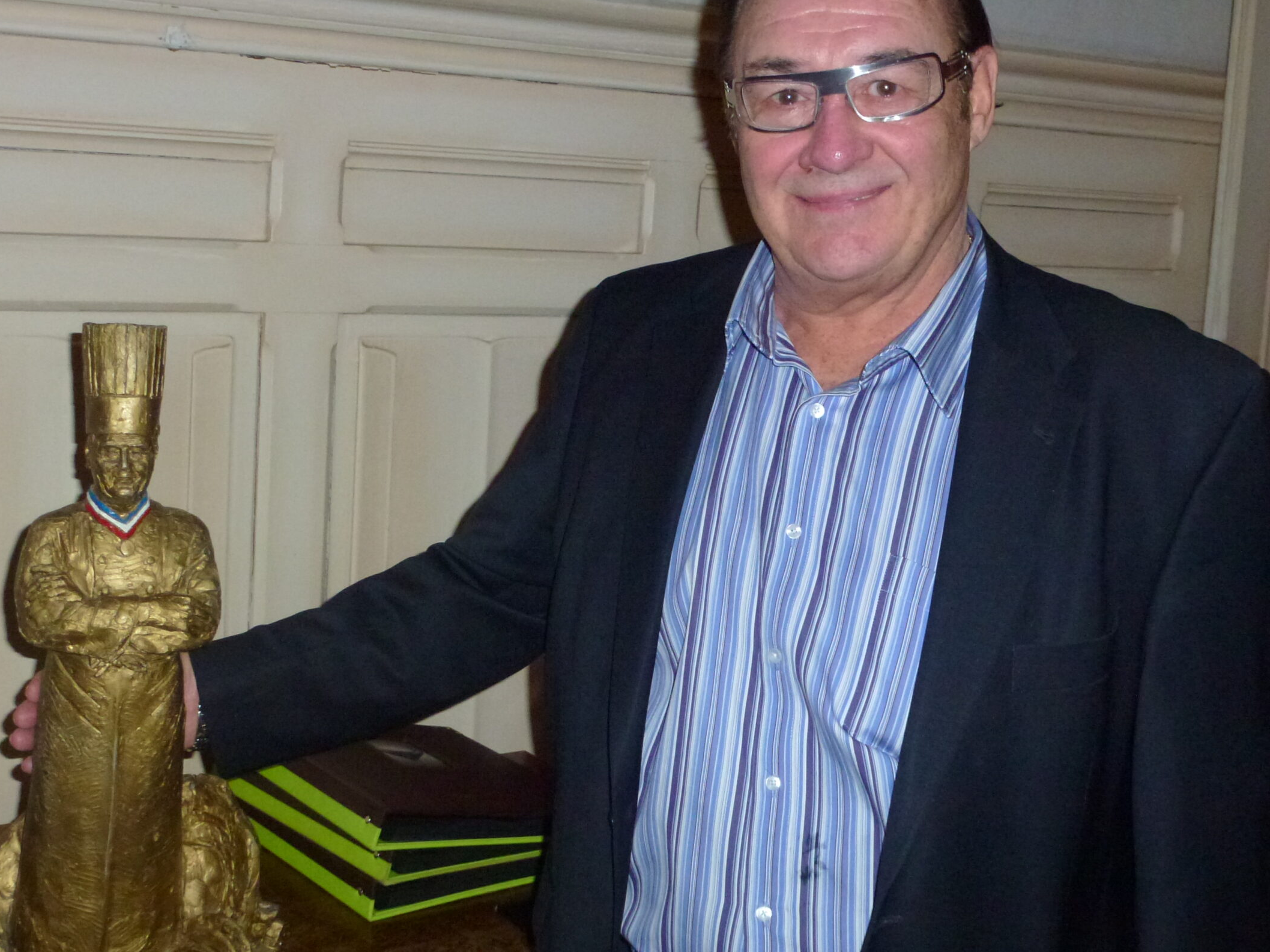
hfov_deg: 41.2
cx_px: 588
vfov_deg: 31.5
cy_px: 402
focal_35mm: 46
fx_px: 1688
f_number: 3.8
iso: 400
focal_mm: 6.8
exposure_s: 1/250
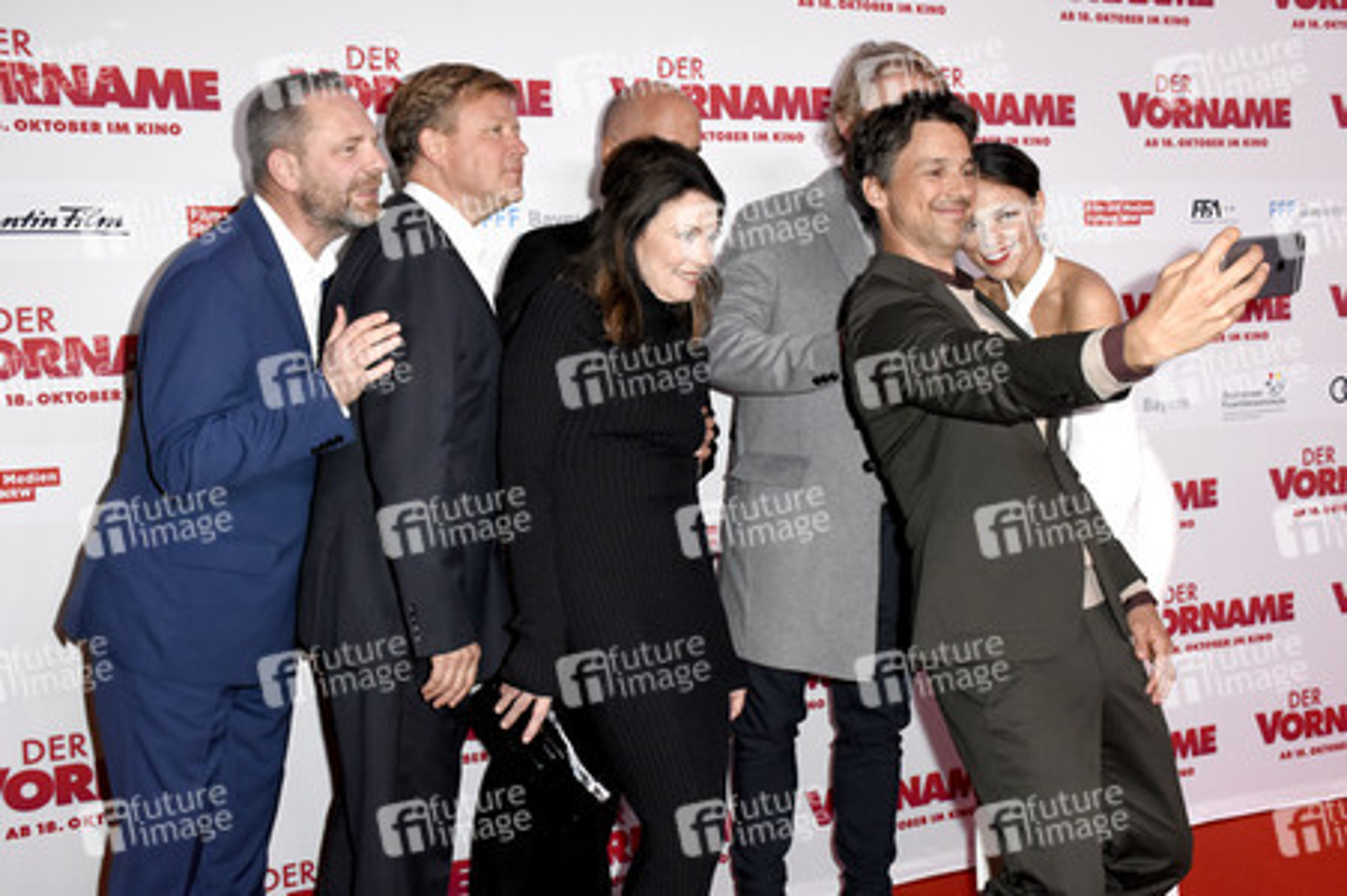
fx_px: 1458
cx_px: 674
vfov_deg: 34.2
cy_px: 448
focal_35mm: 39
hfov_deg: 49.6
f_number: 6.3
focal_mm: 26
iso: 3200
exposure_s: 1/160
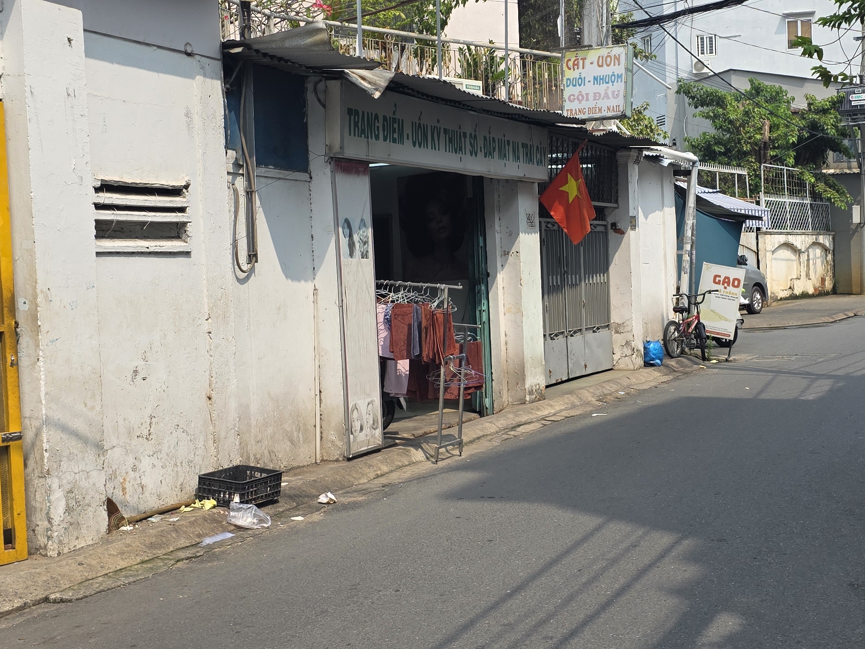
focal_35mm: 49
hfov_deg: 38.5
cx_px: 568
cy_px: 334
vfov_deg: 29.7
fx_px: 1224
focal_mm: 6.3
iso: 80
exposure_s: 1/4766
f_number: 1.7
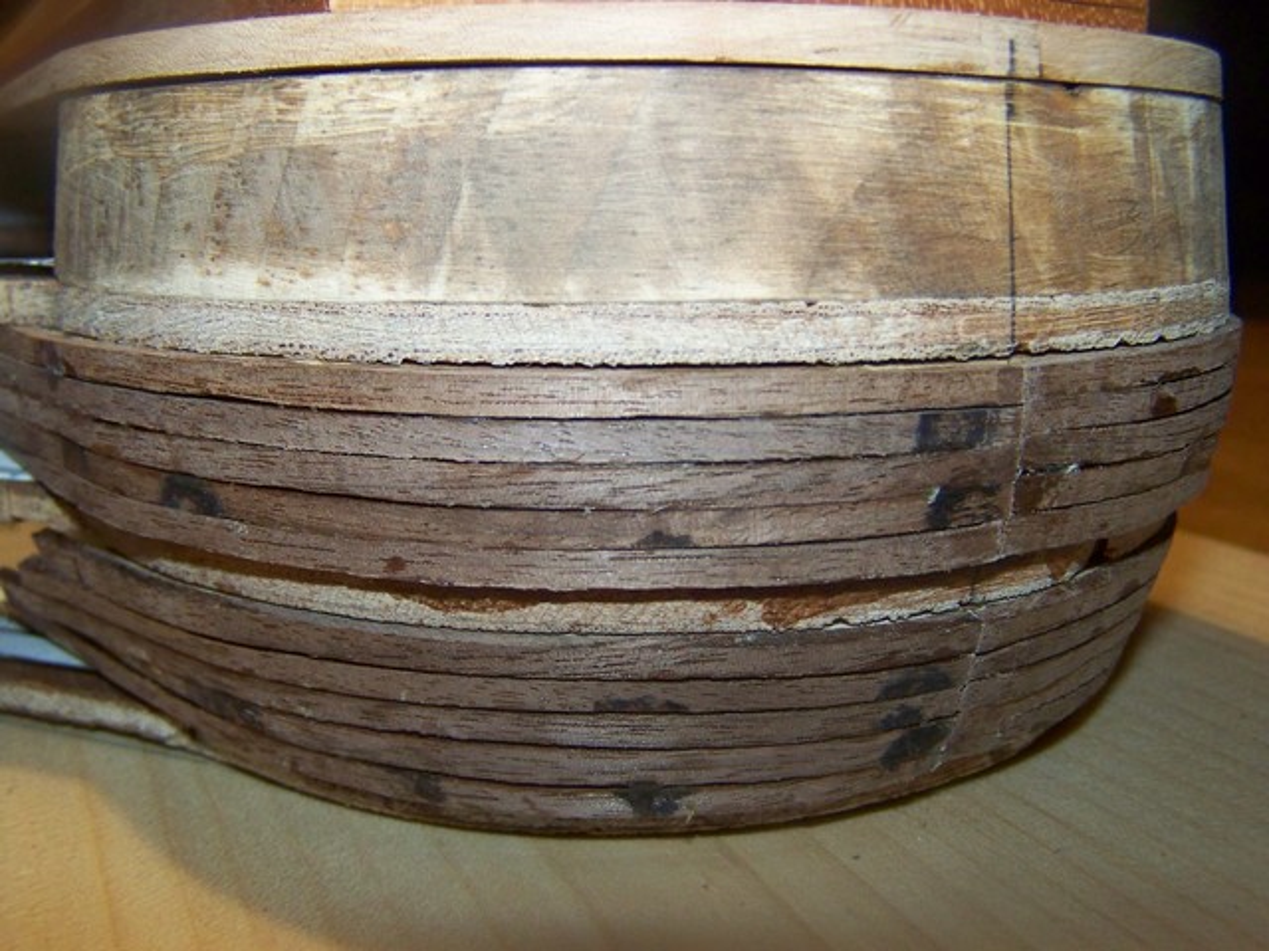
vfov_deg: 37.7
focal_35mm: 38
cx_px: 634
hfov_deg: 49.0
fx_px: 1393
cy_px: 476
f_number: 2.8
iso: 200
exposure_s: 1/30
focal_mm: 6.3
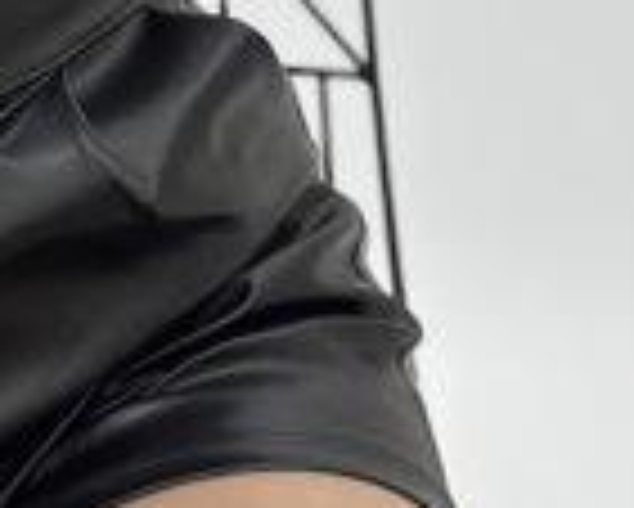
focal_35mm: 177
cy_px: -681
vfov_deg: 8.1
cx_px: -198
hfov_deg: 10.6
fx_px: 3324
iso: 160
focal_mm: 6.86
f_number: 1.78
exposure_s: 1/100
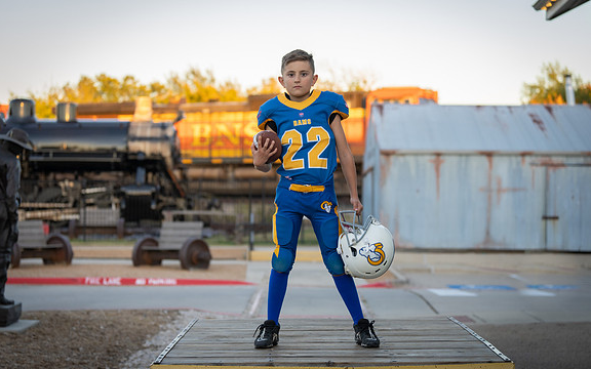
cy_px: 182
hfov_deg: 27.1
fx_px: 1224
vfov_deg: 17.2
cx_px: 296
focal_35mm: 76
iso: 320
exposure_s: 1/320
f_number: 2.8
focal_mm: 70
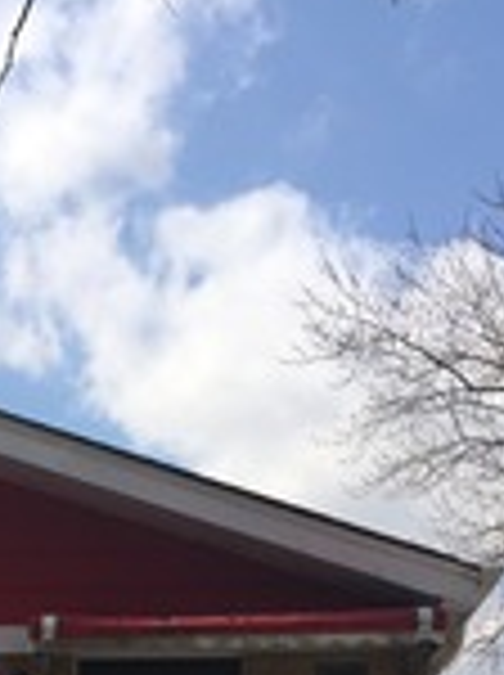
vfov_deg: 18.3
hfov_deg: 15.3
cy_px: 1066
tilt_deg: +0.7
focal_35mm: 93
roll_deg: -2.6
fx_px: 1811
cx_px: -81
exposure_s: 1/1883
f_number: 2.2
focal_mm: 4.15
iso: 32
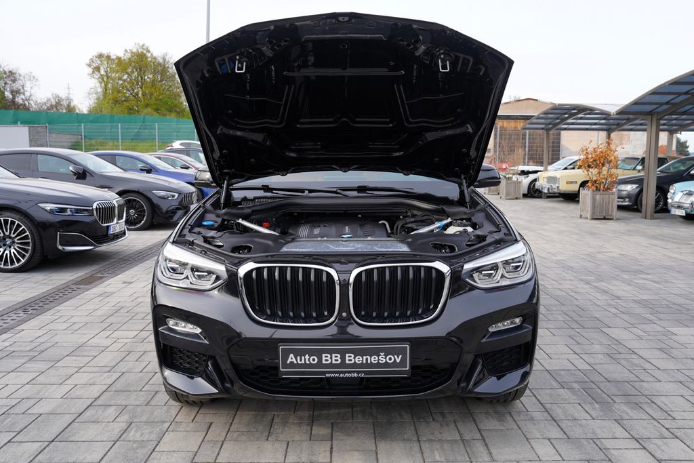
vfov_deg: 43.6
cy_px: 232
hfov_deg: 61.9
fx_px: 578
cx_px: 347
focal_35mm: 30
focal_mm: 30
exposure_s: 1/100
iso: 100
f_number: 5.6
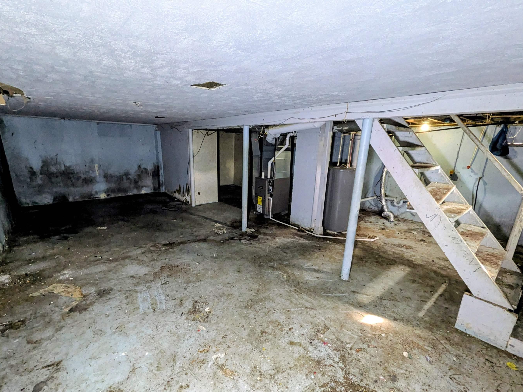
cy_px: 208
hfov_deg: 94.5
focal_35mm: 16
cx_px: 254
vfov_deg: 78.0
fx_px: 242
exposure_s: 1/33.9
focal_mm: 1.85
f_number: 2.2
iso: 524
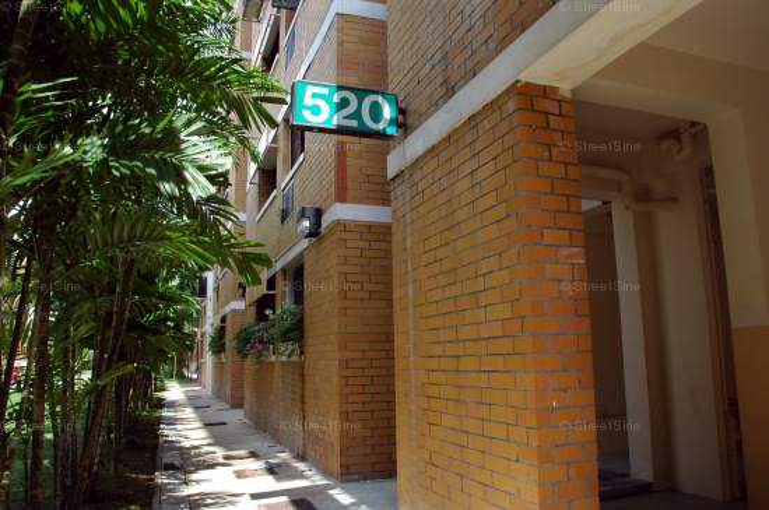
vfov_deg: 47.8
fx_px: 576
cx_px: 384
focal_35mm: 27
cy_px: 255
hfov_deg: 67.5
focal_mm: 18
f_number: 8
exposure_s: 1/125
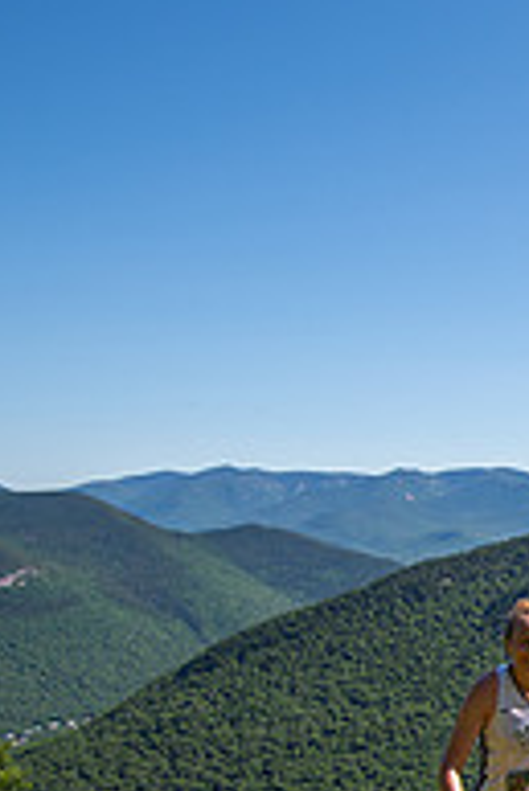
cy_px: 602
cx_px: 951
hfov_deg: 20.2
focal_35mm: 48
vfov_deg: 39.8
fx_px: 1056
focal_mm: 16
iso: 100
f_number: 5
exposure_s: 1/640
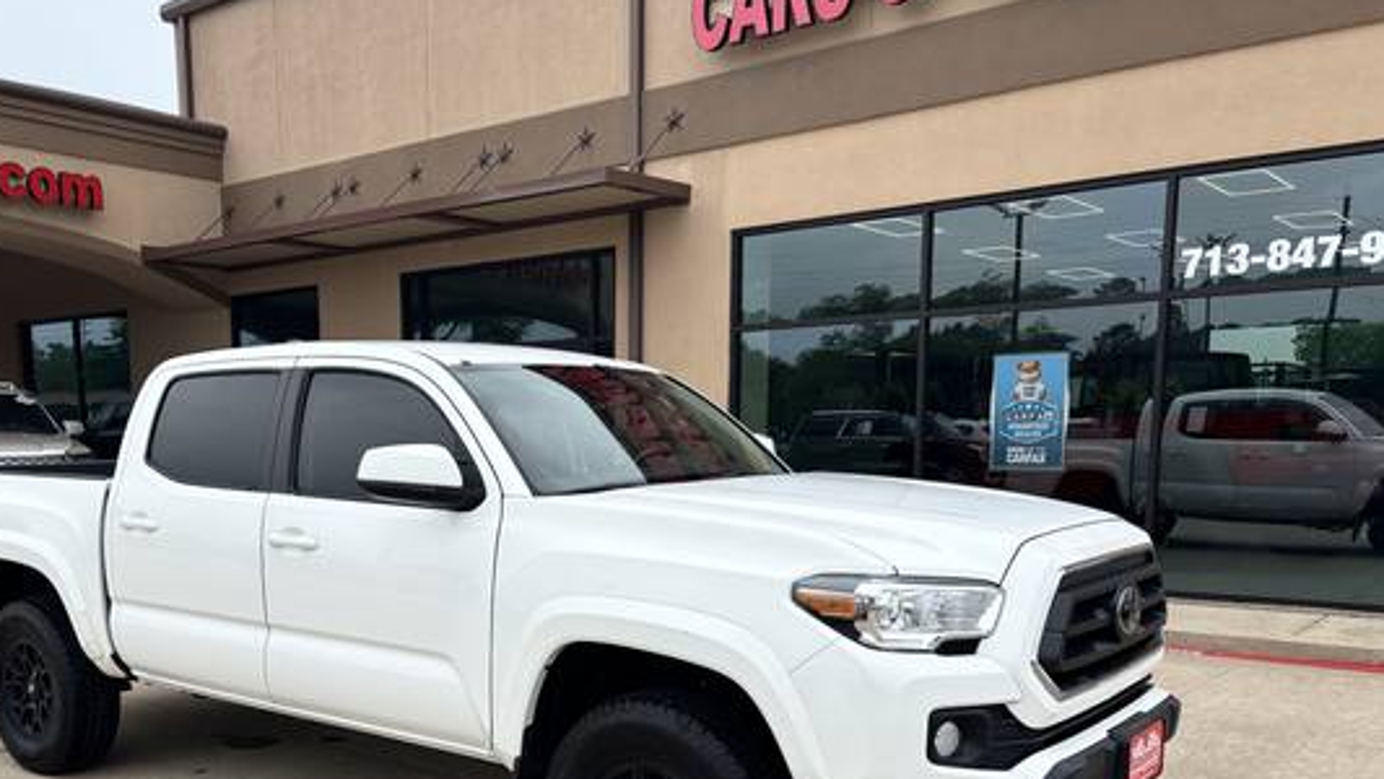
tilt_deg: -8.2
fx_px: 1248
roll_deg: +0.0
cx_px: 563
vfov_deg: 33.8
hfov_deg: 57.6
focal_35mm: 34
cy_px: 610
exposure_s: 1/4630
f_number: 1.6
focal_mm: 5.96
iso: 50
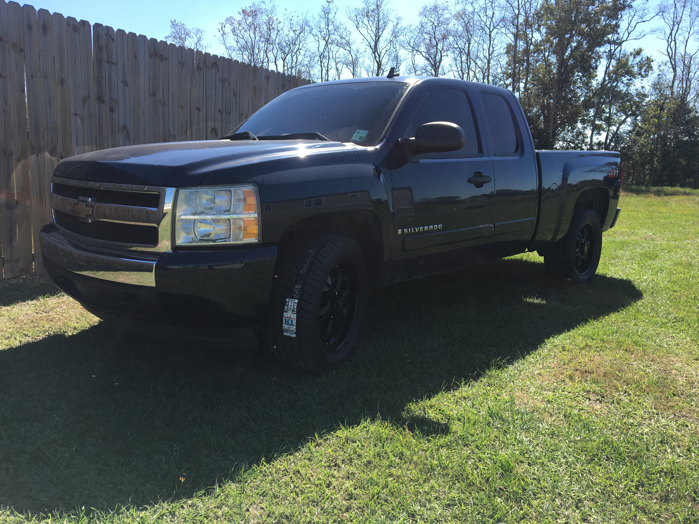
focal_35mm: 29
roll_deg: -1.8
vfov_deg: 48.2
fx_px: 586
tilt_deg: -7.9
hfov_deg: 61.7
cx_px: 350
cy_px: 262
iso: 25
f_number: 2.2
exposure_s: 1/938
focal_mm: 4.15
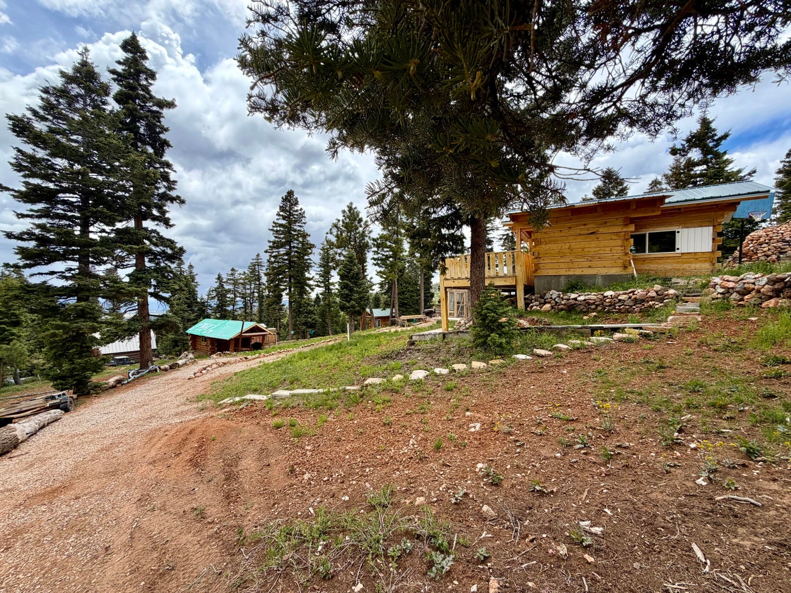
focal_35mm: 14
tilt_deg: -0.4
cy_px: 296
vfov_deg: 85.7
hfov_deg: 102.1
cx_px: 396
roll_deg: -1.4
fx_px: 320
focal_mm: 2.22
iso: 32
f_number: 2.2
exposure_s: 1/770
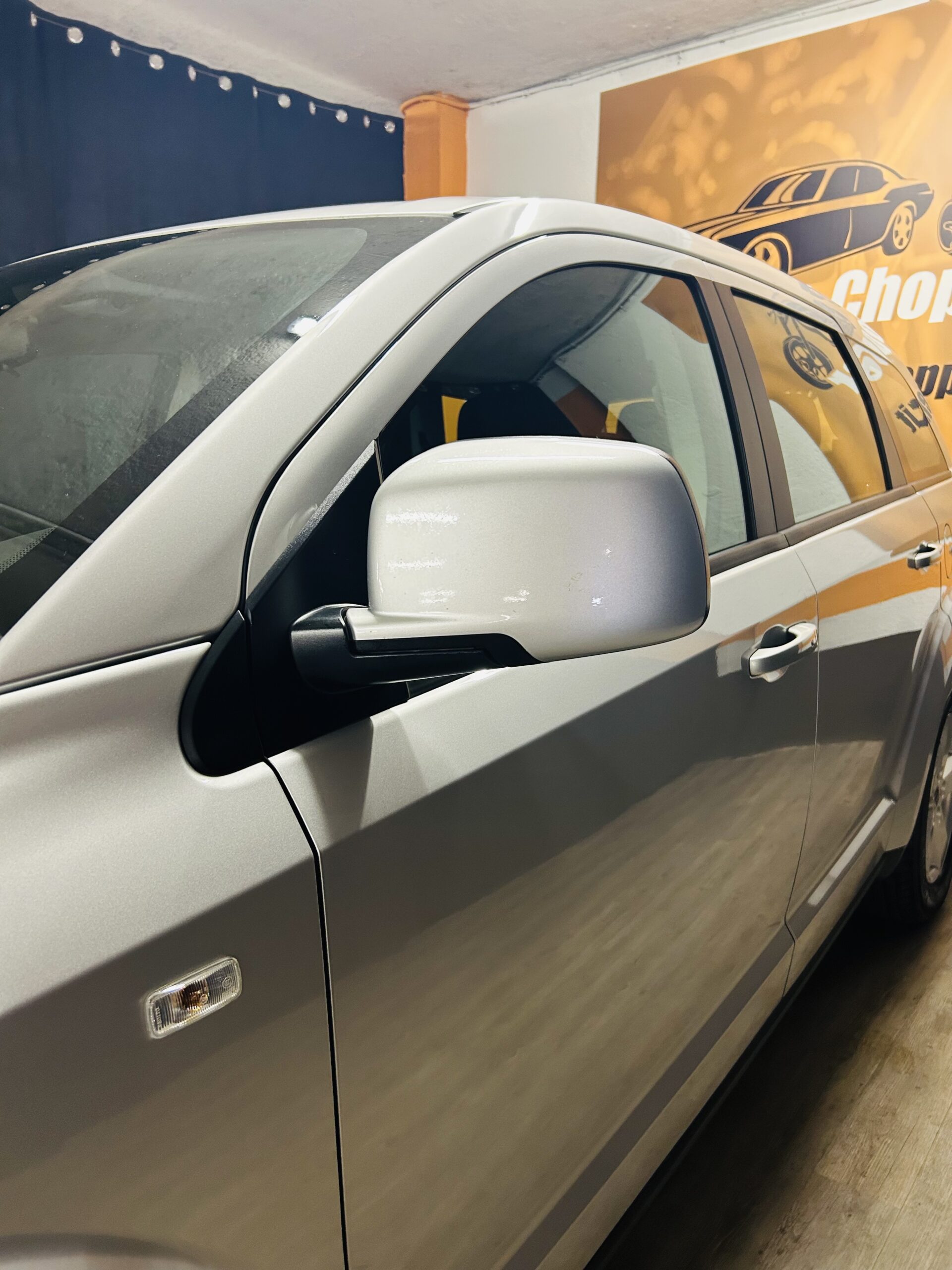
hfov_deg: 53.1
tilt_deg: -10.1
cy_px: 635
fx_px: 953
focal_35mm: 26
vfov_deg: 67.3
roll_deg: -0.5
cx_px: 476
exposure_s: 1/50
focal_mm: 5.7
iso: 200
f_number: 1.5
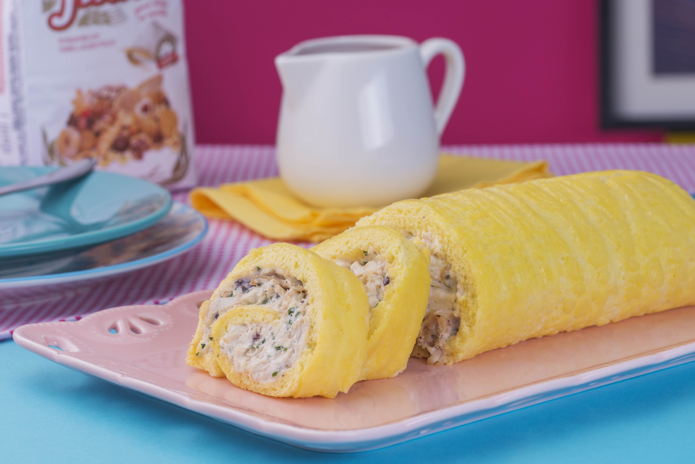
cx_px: 308
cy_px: 225
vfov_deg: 12.8
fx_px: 2066
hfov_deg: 19.1
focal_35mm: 107
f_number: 11
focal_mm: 85
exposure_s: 1/160
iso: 160
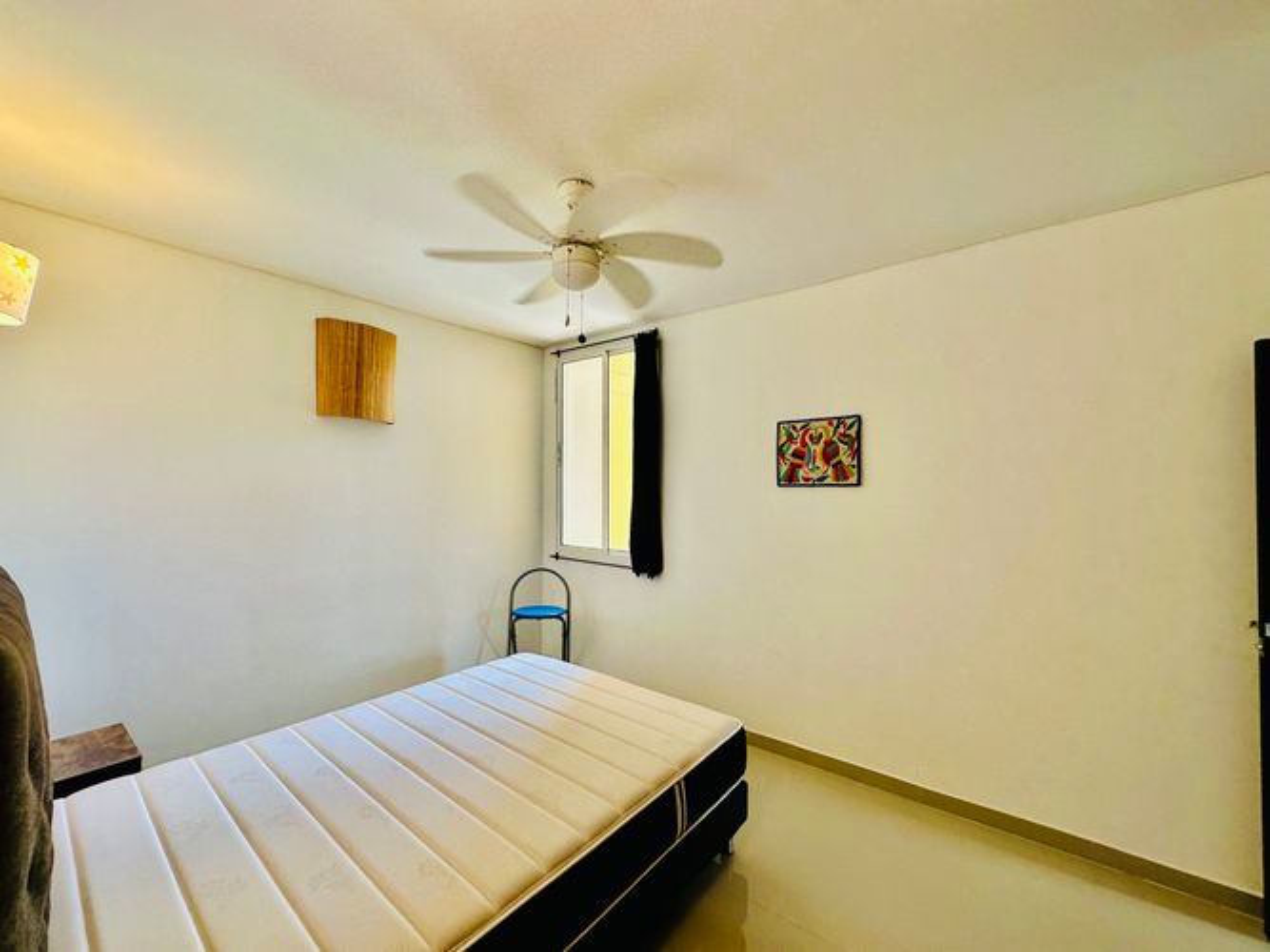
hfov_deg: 102.1
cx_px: 635
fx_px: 514
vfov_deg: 85.7
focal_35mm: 14
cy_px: 476
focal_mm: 2.22
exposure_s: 1/99
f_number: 2.2
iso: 80
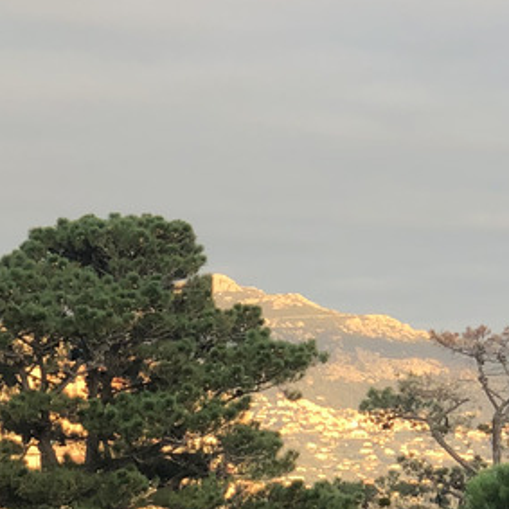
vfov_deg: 8.9
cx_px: -31
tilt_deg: +0.1
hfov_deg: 8.9
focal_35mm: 195
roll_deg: -0.6
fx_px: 3244
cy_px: 480
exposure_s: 1/120
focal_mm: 6
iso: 20
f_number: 2.4
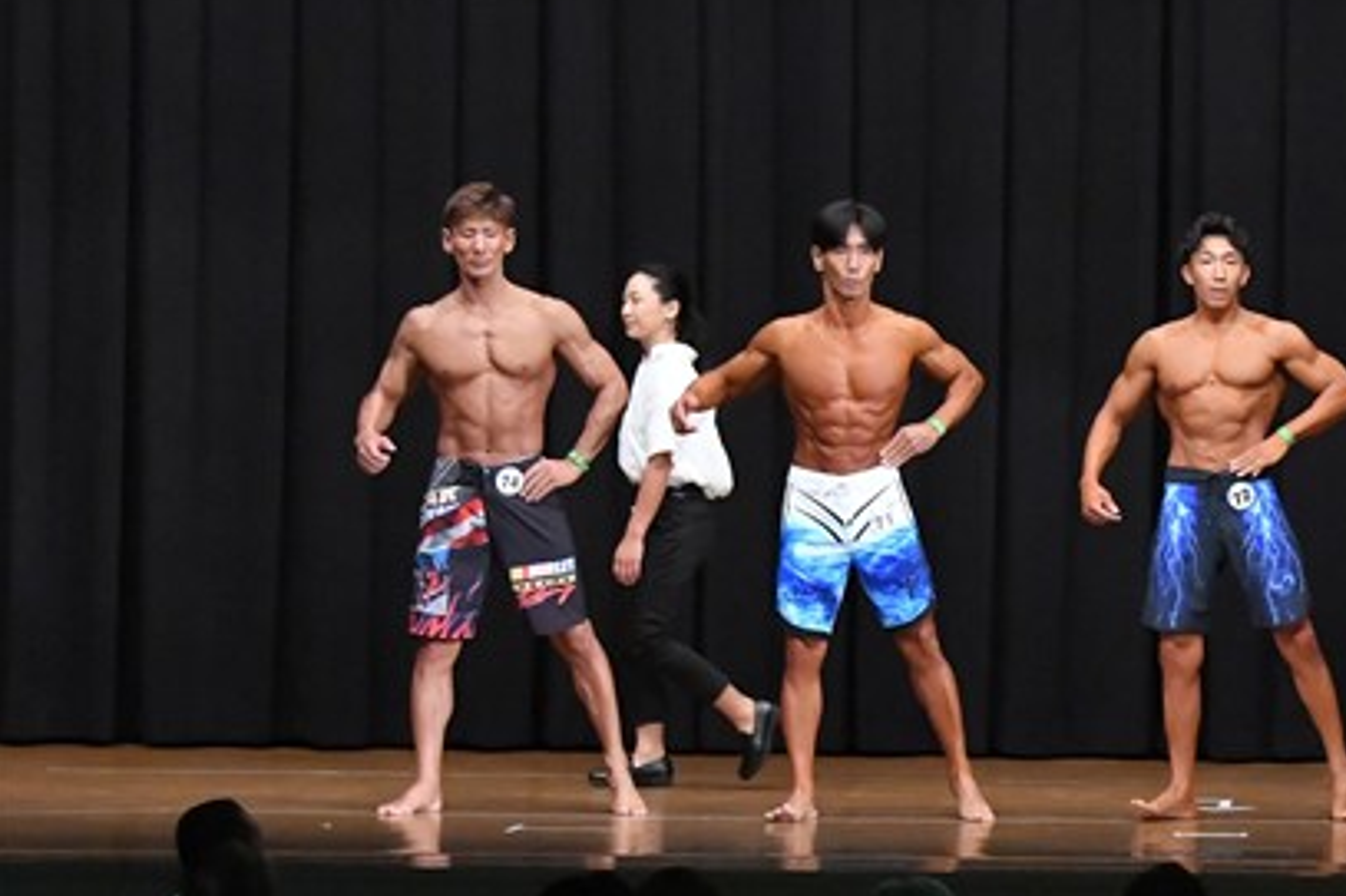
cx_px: 1275
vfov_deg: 7.8
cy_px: 456
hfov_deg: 11.5
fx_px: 6615
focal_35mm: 177
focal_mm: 62
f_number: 5.6
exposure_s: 1/400
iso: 8000
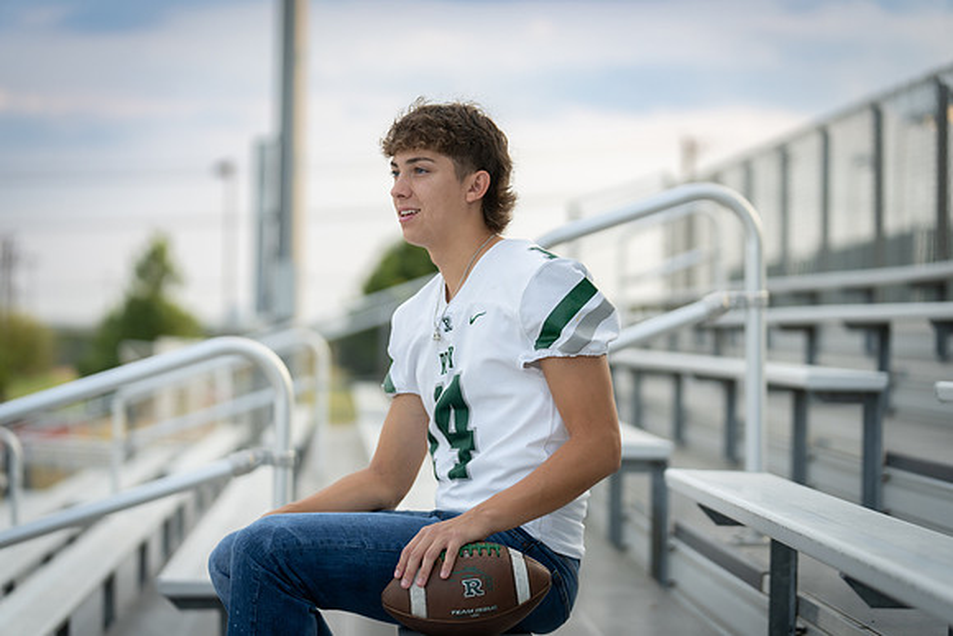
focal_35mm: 106
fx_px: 2807
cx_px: 476
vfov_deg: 12.9
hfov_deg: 19.3
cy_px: 318
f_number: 2.8
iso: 125
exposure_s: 1/400
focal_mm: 106
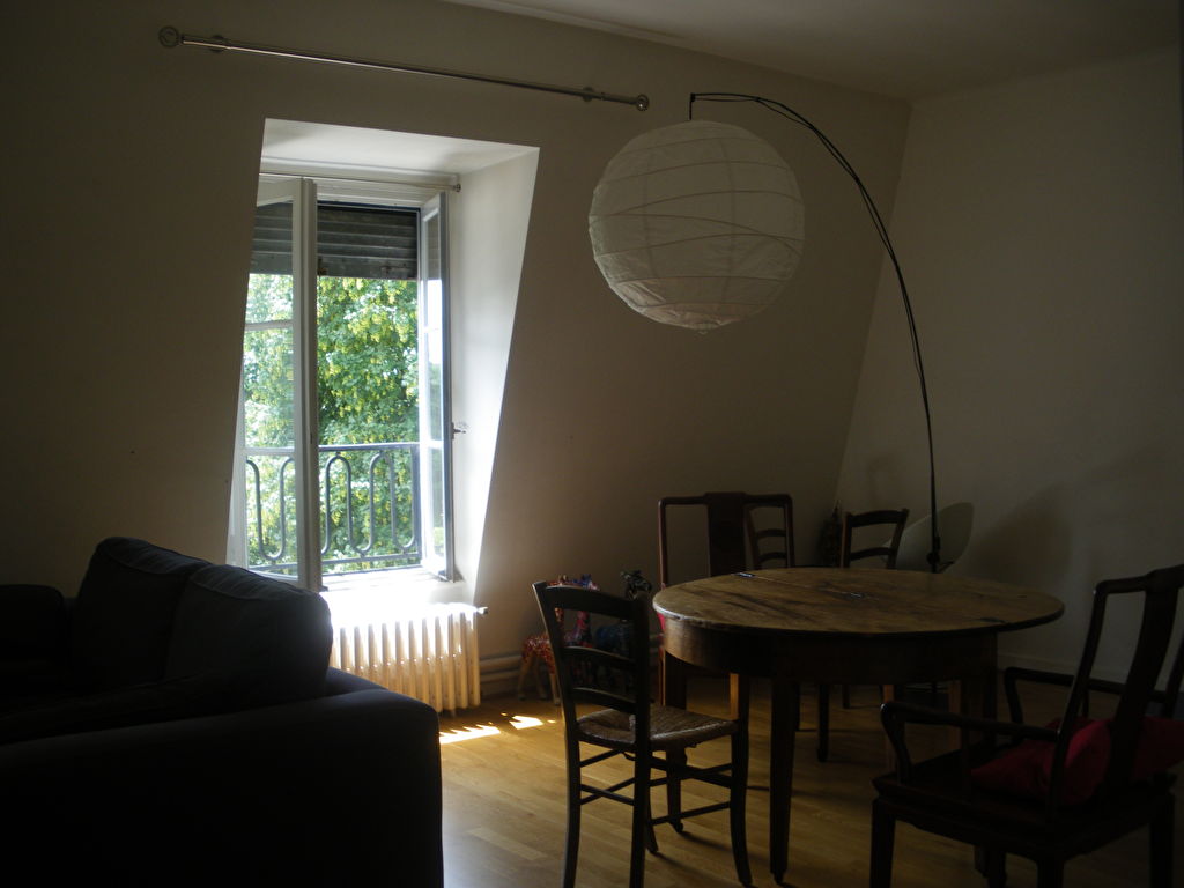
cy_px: 444
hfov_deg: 51.4
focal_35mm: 36
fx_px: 1231
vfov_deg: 39.7
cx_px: 592
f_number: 3.5
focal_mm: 6.3
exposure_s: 1/60
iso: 64
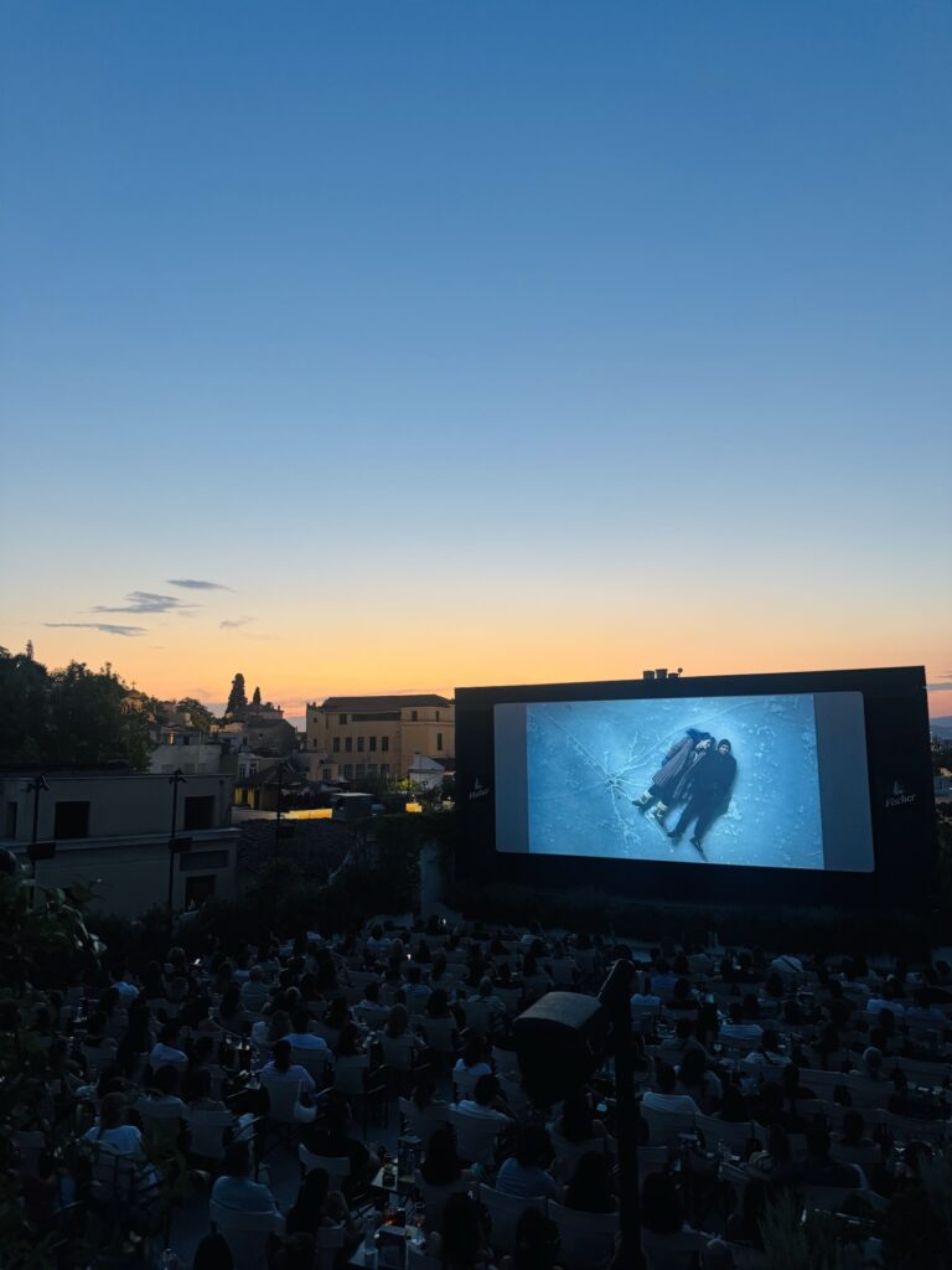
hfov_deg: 56.8
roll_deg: +0.5
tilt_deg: +7.4
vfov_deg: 71.6
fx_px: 880
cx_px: 476
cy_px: 635
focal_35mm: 24
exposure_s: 1/60
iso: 400
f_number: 1.78
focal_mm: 6.76
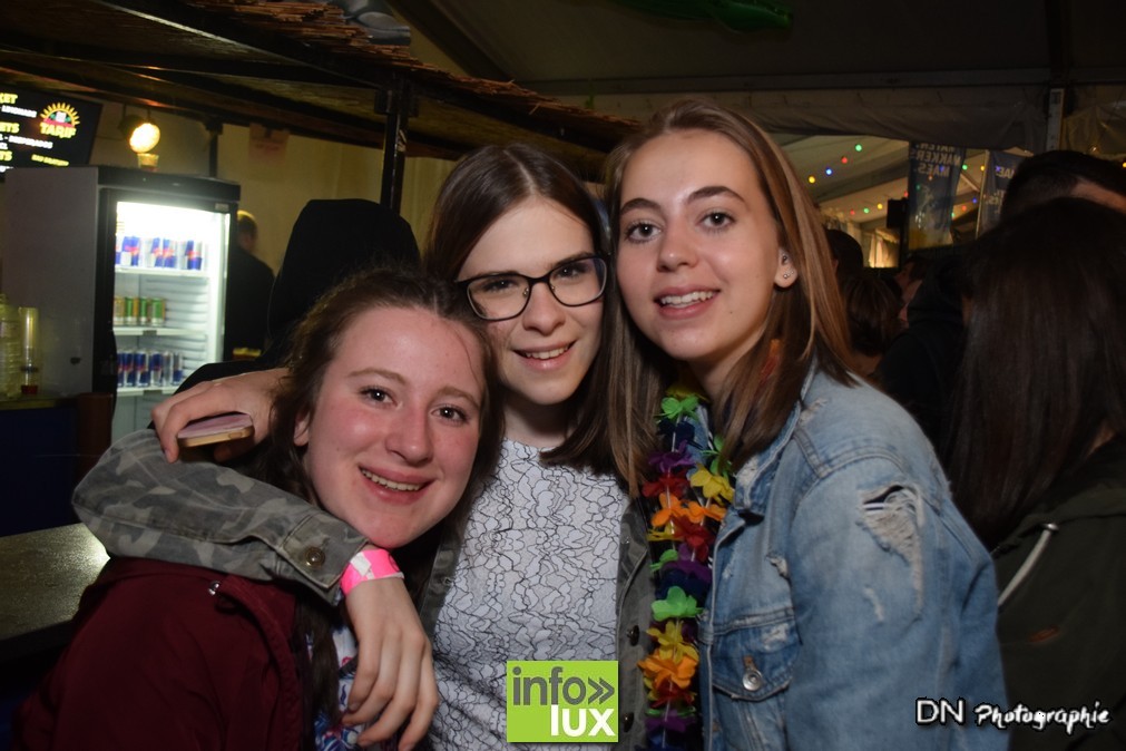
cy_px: 376
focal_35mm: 33
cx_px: 563
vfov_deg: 40.0
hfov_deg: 57.2
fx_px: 1032
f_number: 3.8
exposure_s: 1/40
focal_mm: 22
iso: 1600
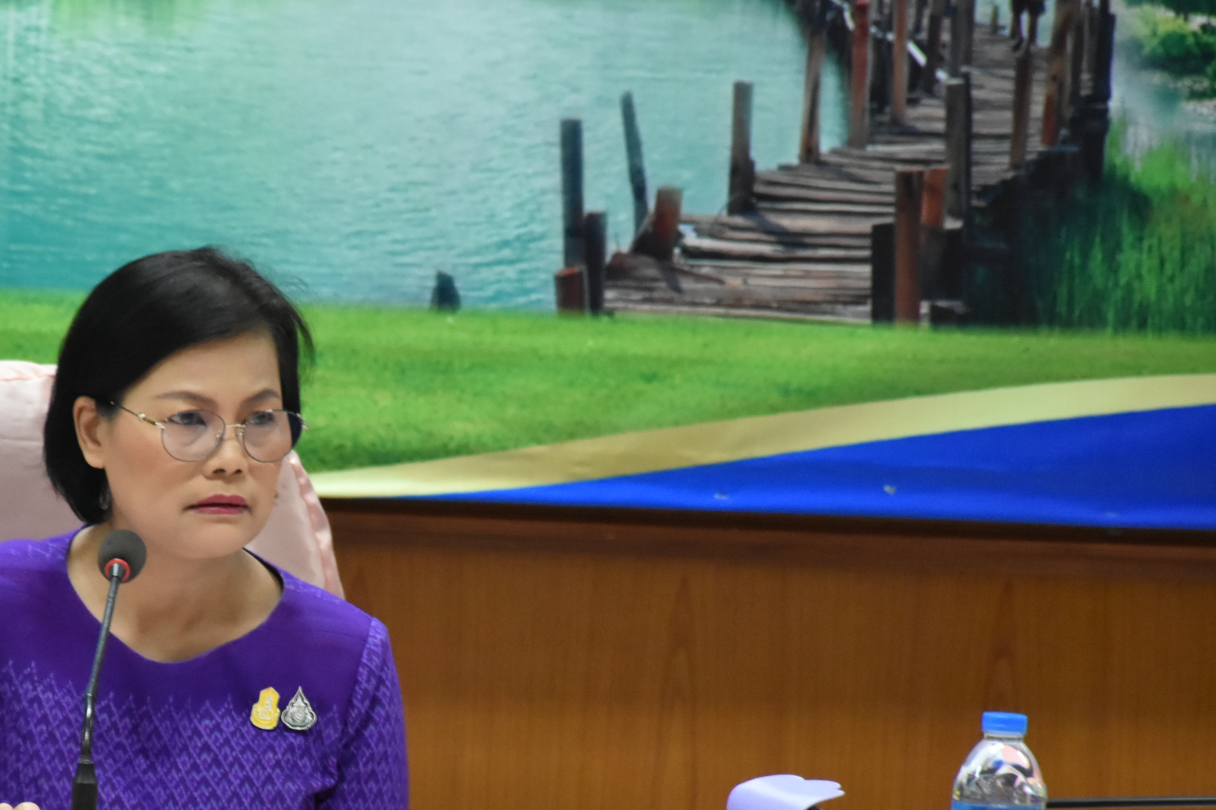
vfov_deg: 3.8
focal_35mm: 358
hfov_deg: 5.8
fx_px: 12090
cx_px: 285
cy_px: 577
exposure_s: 1/100
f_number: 5.6
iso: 3200
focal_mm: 140
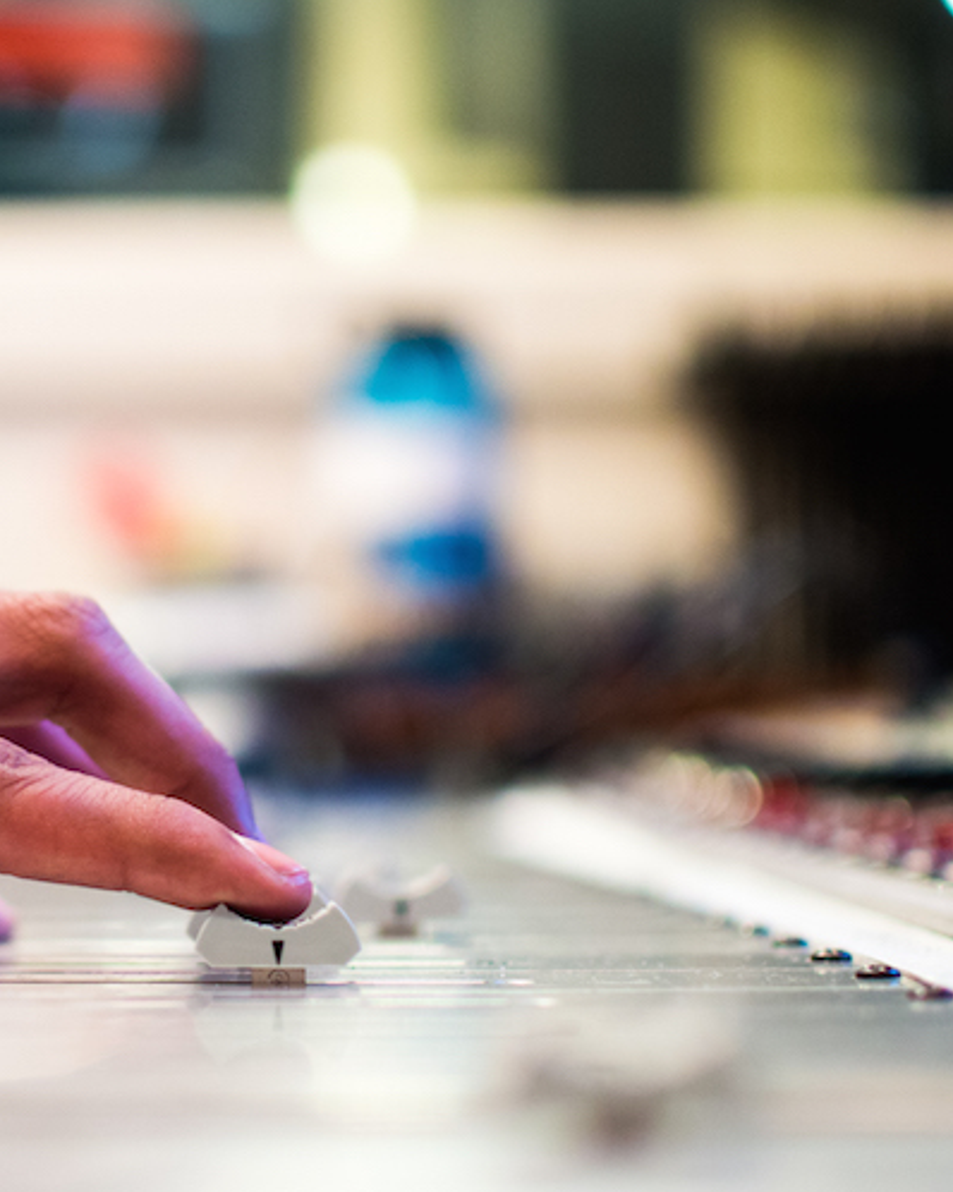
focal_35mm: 97
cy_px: 677
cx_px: 117
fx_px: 3419
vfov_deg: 19.8
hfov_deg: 15.7
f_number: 1.8
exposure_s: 1/40
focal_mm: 35
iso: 800
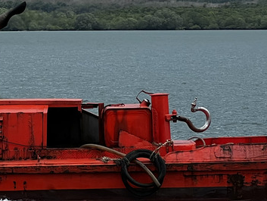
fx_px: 2022
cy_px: 20
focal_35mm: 262
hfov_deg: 7.4
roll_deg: +0.7
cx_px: -120
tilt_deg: +1.1
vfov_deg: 5.7
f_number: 2.8
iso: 32
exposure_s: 1/521
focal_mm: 9
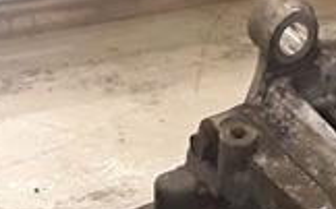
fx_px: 1071
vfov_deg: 10.5
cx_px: 218
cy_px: 387
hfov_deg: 17.8
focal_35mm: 117
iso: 200
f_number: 1.9
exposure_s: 1/33
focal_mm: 2.91
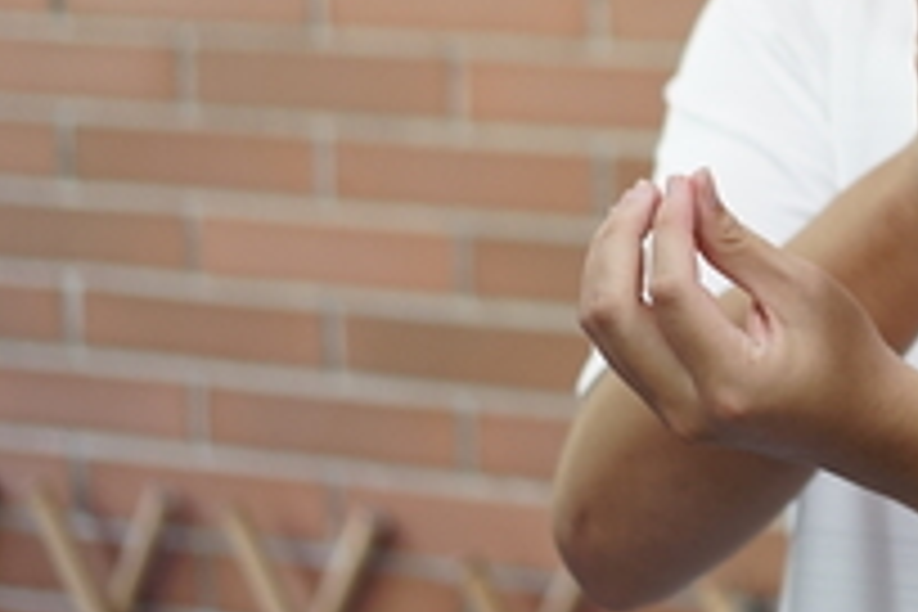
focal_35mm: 189
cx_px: 1336
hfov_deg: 10.5
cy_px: -43
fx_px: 4819
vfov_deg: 7.2
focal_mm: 55
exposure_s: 1/100
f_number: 1.8
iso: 500
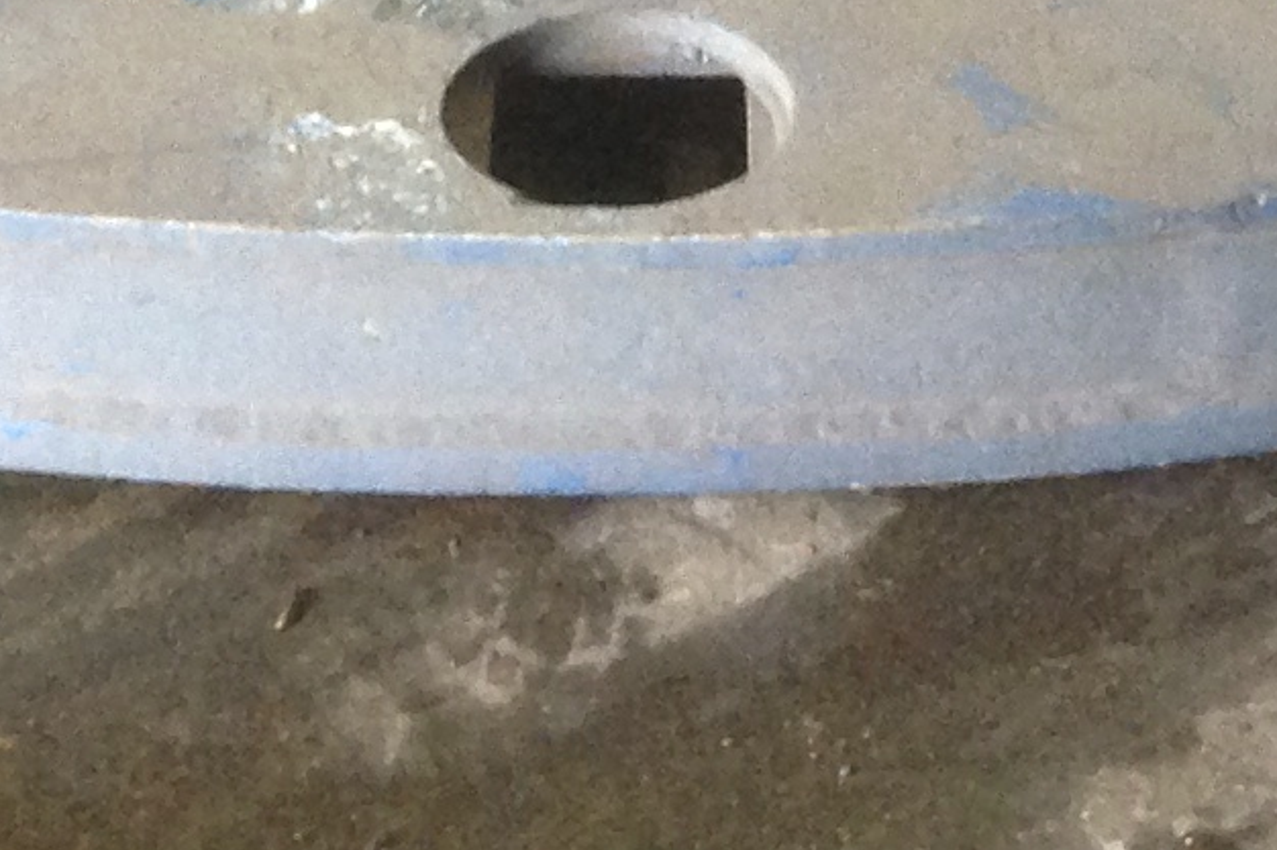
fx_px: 6347
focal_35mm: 179
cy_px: -1378
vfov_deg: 7.1
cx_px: 898
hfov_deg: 11.5
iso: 250
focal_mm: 4.12
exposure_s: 1/20
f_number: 2.4
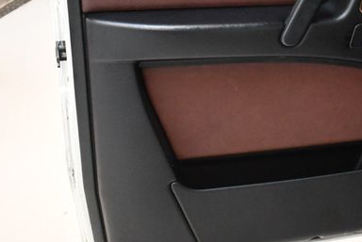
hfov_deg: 32.4
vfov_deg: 22.6
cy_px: 75
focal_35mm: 60
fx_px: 604
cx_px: 294
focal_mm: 18
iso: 3200
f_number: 3.5
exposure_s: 1/80
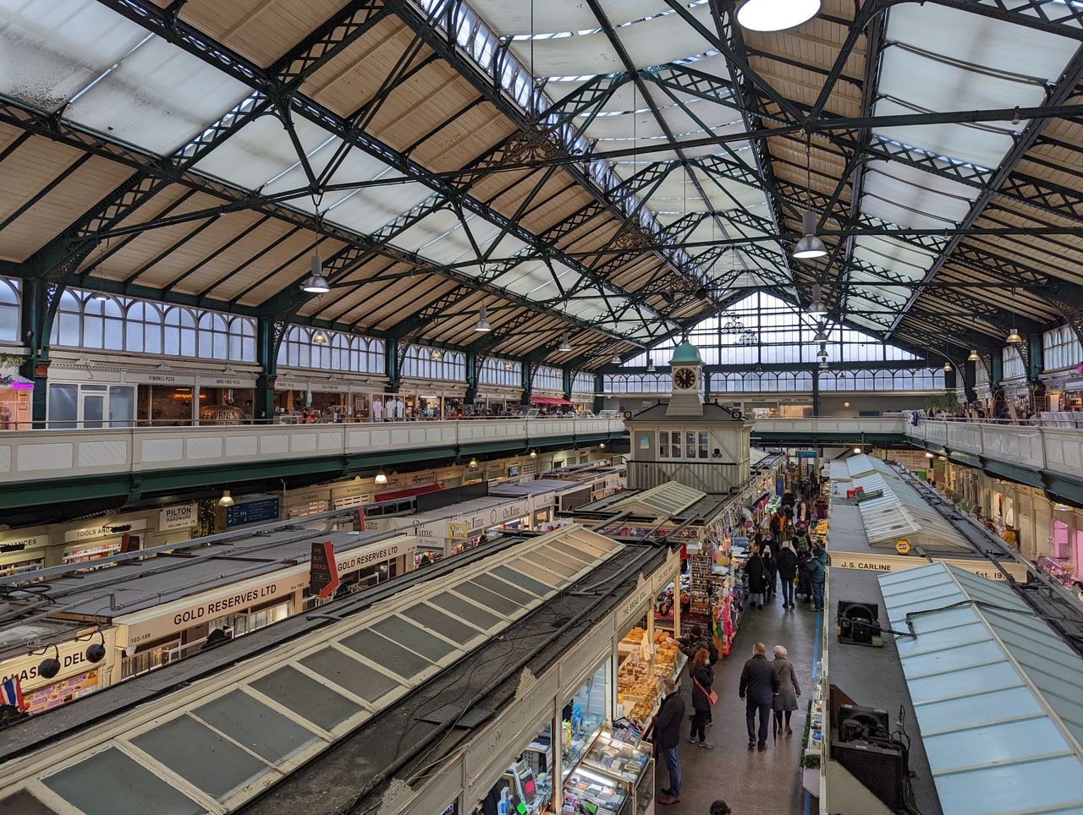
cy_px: 408
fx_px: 752
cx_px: 542
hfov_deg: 71.5
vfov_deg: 56.9
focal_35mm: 24
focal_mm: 6.81
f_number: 1.85
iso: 49
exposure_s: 1/100
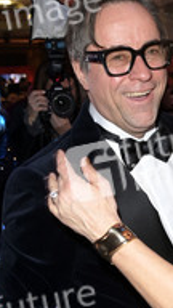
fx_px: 603
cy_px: 244
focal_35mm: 74
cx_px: 194
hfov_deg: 15.8
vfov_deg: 28.0
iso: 2000
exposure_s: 1/100
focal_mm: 34
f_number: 5
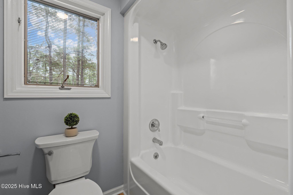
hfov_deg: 96.7
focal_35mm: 16
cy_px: 98
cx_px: 146
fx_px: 130
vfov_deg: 73.7
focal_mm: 16
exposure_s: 1/4
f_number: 8
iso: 400
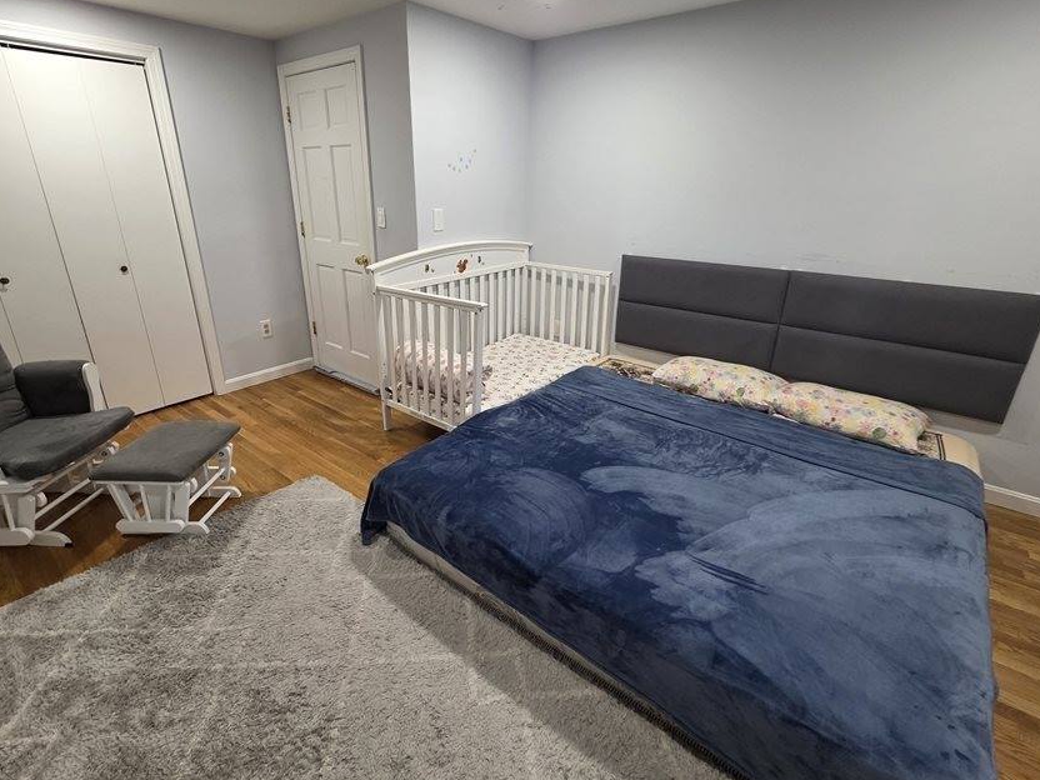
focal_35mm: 16
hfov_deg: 94.4
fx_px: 481
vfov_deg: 78.1
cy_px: 371
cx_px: 496
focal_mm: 2.2
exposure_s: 1/60
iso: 200
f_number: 1.9
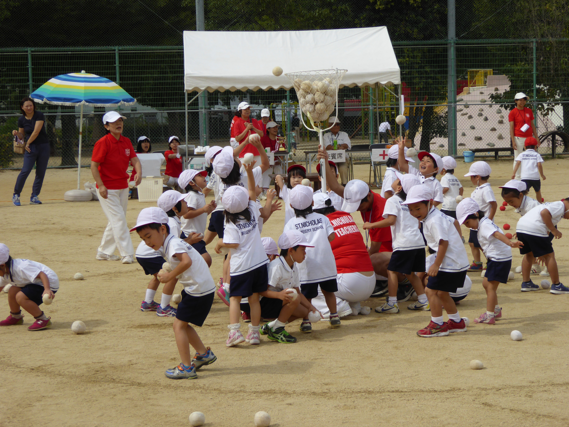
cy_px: 214
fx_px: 1397
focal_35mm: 85
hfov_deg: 23.0
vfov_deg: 17.4
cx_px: 284
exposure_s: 1/800
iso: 100
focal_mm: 14.1
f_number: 4.7
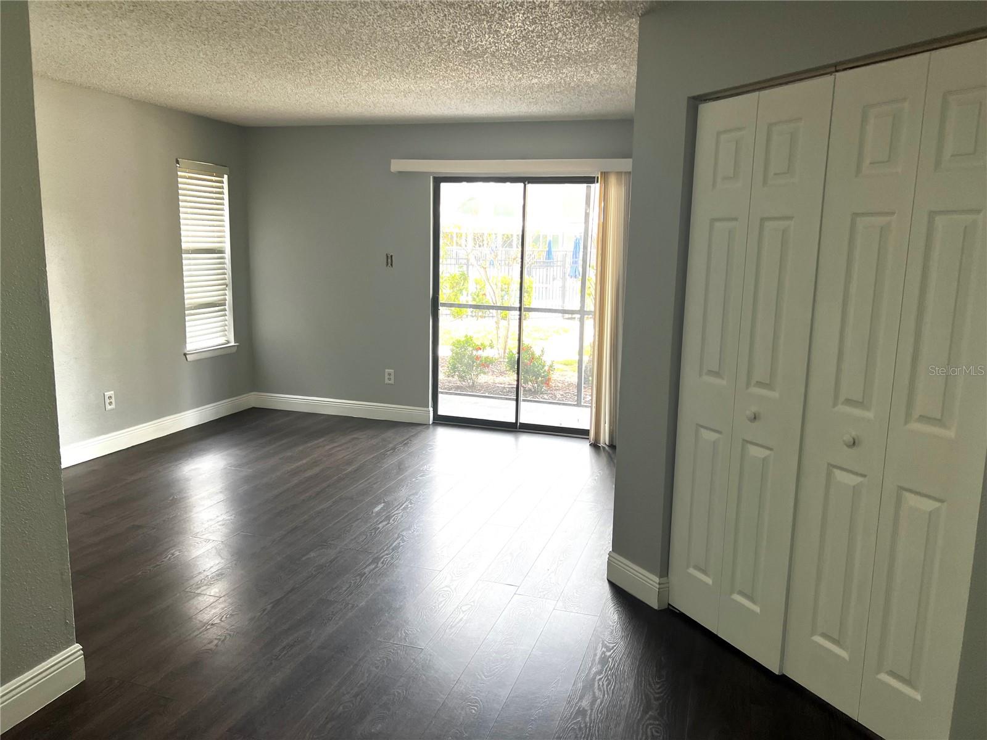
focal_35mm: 26
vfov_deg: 53.1
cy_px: 370
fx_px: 741
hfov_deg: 67.3
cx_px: 494
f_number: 1.5
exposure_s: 1/120
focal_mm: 5.7
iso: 50
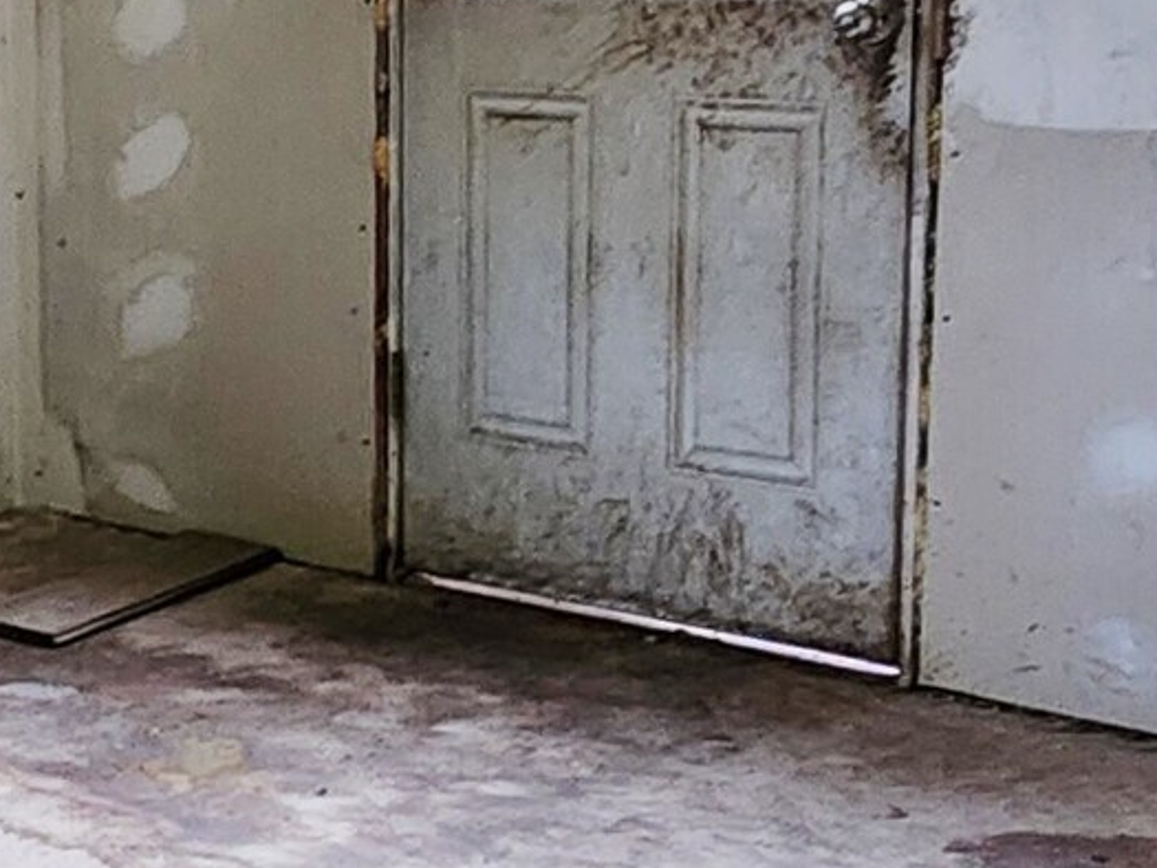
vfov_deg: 19.4
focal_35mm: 76
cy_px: 432
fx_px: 2541
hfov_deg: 22.0
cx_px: -489
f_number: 2.2
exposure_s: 1/30
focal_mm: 2.2
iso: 320
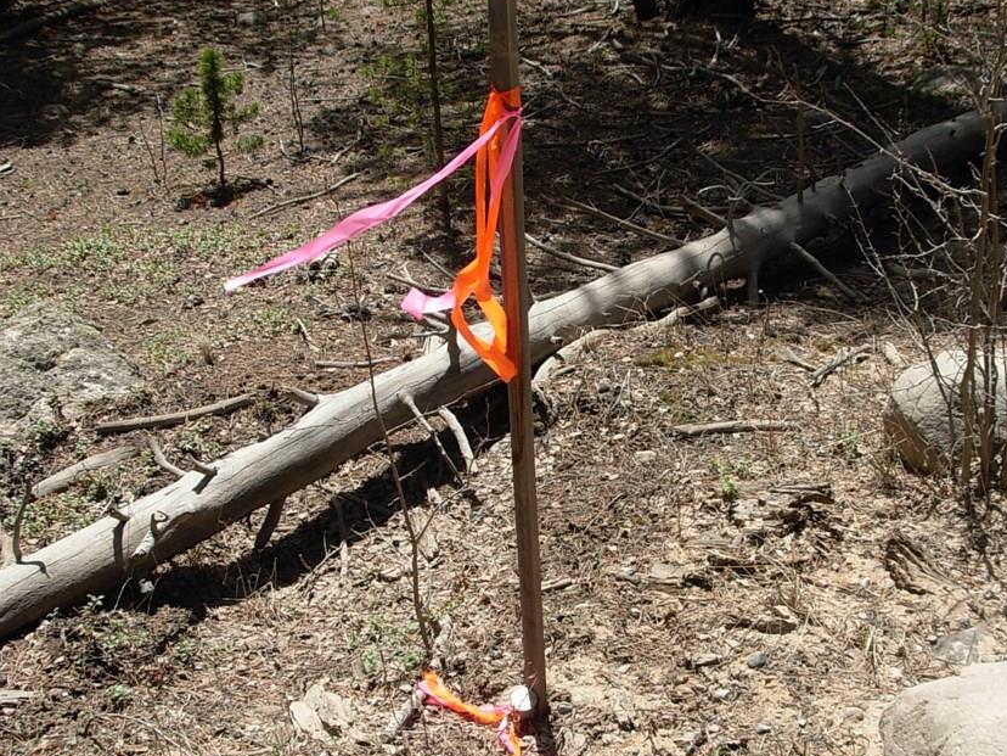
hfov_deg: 40.3
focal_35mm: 47
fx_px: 1367
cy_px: 432
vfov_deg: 30.8
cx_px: 602
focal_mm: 6.3
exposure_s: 1/470
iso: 79
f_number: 4.9
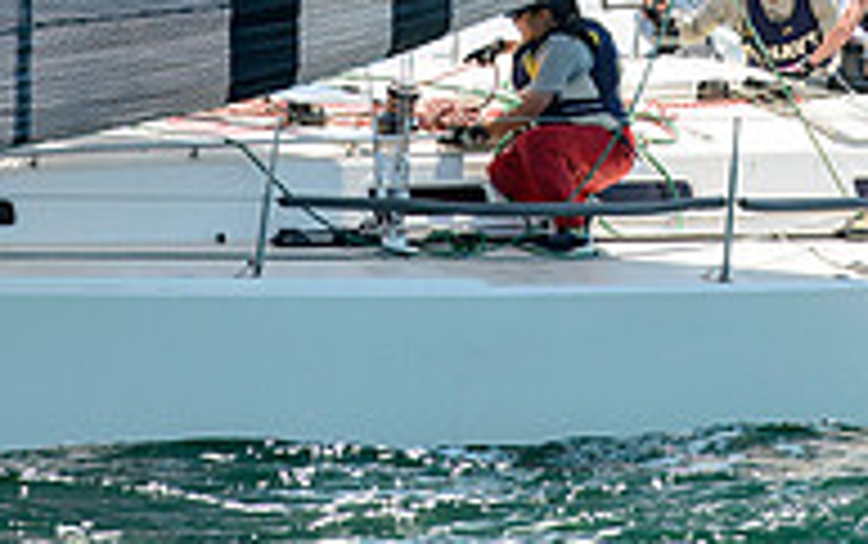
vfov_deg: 2.3
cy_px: -303
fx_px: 13401
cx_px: 562
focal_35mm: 566
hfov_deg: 3.7
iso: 250
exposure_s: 1/1000
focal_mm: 185
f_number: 5.6
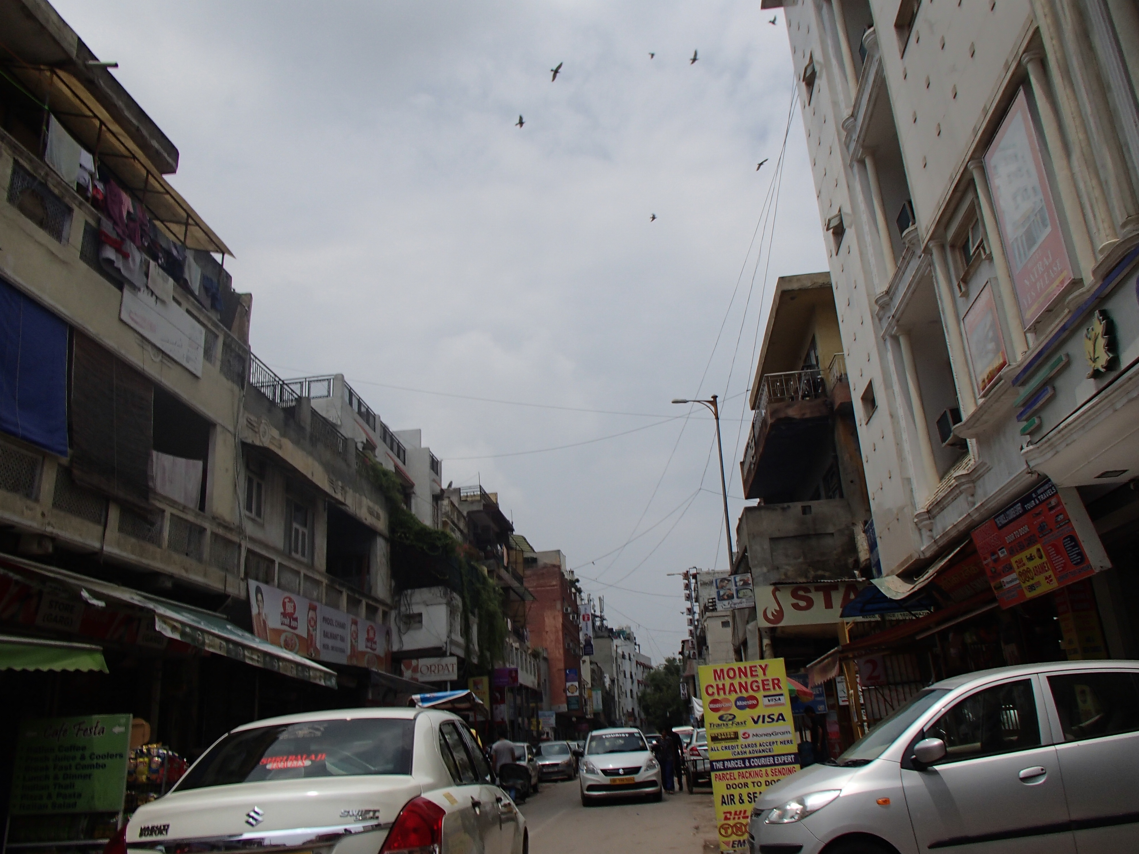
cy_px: 427
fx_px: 921
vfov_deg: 49.7
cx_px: 570
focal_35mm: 28
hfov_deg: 63.4
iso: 100
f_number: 11
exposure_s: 1/320
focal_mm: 5
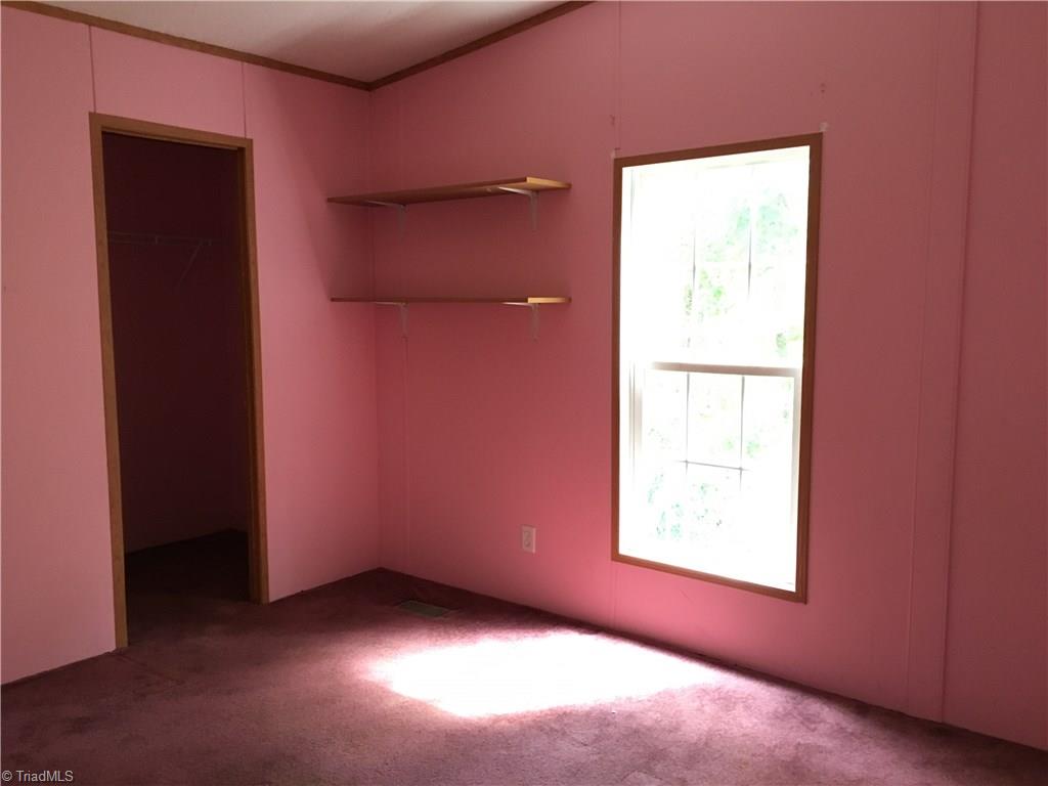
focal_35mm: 29
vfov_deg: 48.2
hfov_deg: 61.7
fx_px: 878
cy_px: 393
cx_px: 524
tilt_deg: -5.5
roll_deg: +0.6
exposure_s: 1/24
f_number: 2.2
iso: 200
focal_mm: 4.15
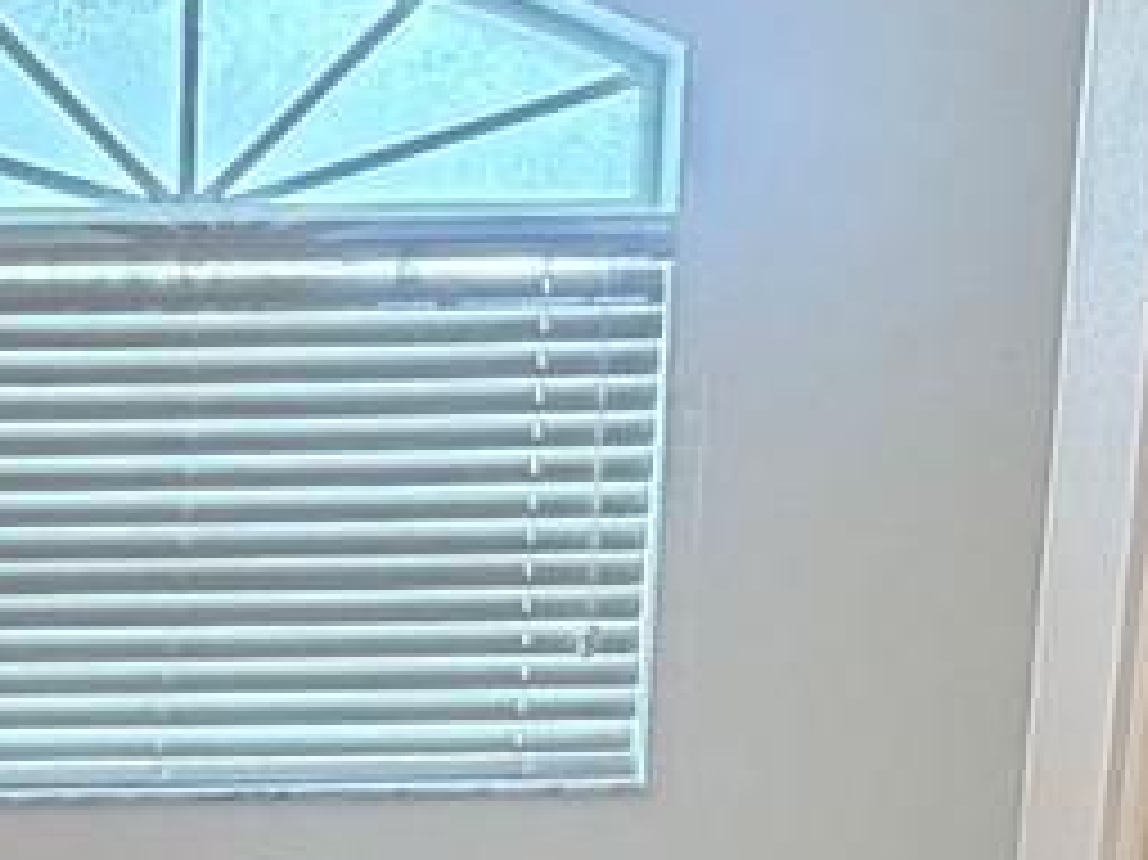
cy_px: 1274
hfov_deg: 20.4
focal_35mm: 88
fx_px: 2917
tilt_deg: -12.5
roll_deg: +1.1
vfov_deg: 15.5
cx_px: -342
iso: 320
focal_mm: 2.22
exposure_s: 1/60
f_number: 2.2
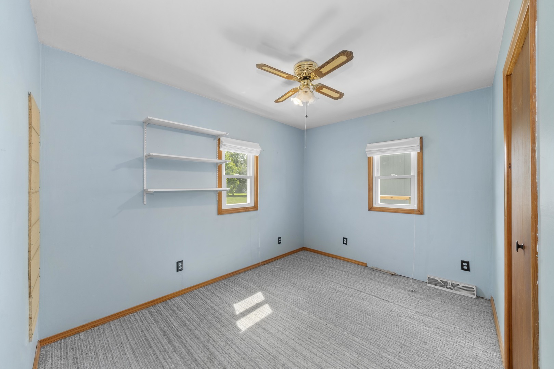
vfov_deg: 85.4
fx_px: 200
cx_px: 277
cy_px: 184
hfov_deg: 108.3
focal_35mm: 13
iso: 400
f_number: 10
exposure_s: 1/3
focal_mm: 13
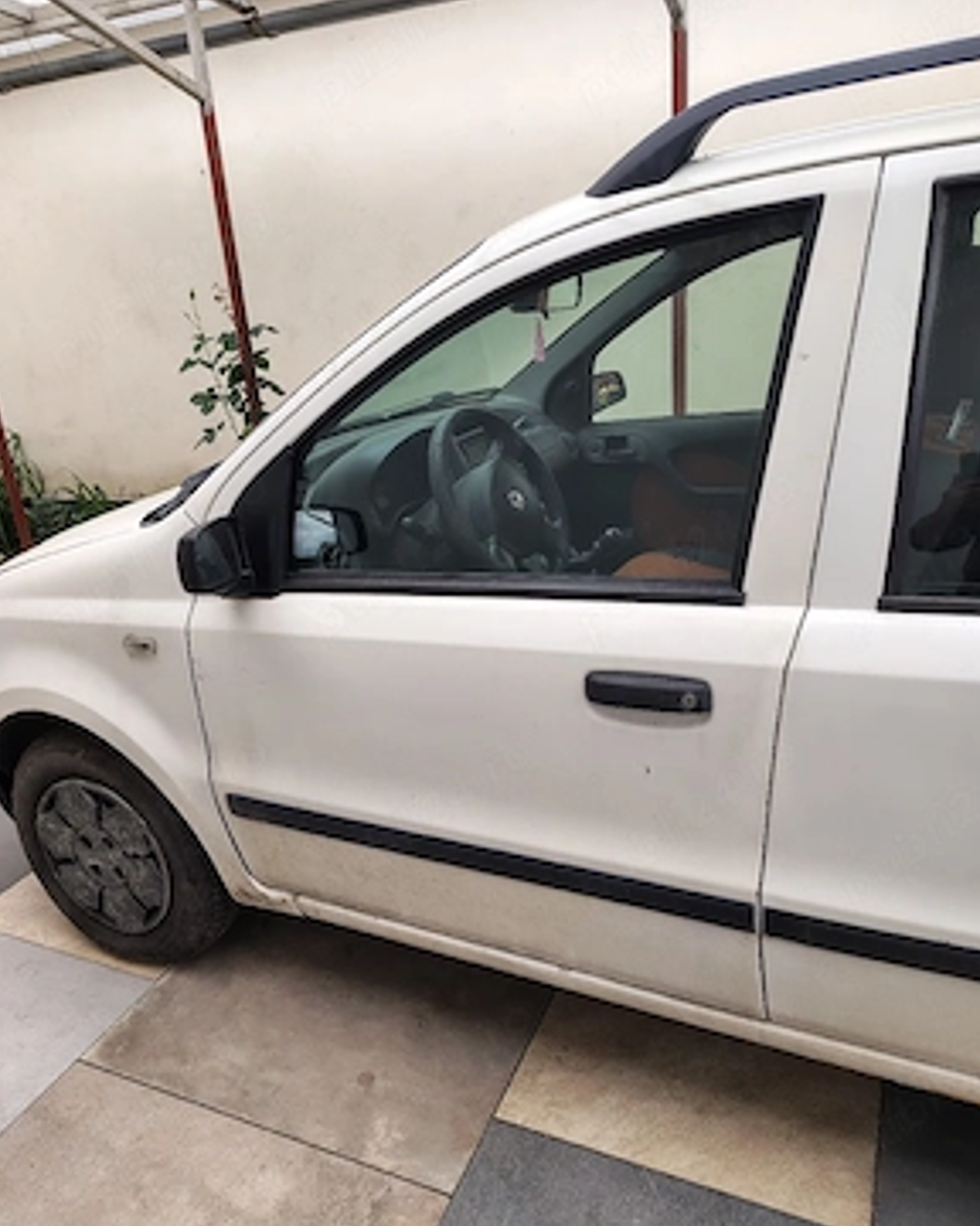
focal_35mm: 26
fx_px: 943
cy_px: 596
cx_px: 490
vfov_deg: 66.0
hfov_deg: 54.9
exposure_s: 1/270
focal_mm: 5.56
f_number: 1.8
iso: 108
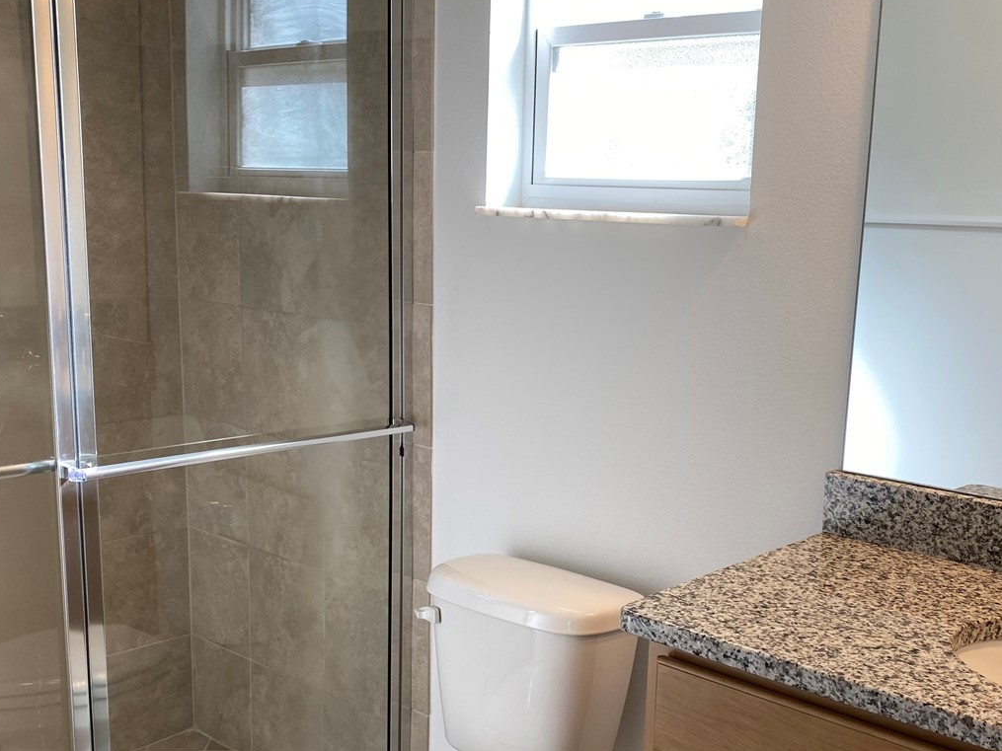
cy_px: 469
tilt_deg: -12.1
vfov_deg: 34.9
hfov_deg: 45.6
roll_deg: -2.3
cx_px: 585
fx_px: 1187
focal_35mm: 41
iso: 40
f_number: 1.8
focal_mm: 4.25
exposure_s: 1/120
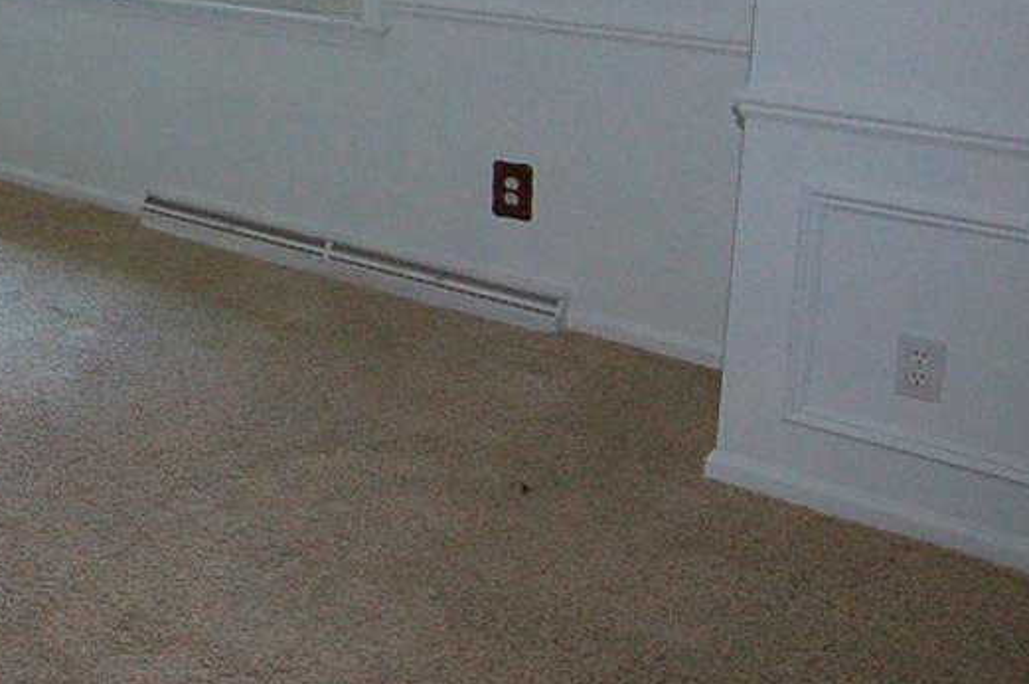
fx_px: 1484
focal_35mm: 52
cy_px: 0
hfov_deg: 33.1
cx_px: -124
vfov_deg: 24.7
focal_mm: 12
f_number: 7.1
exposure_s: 1/125
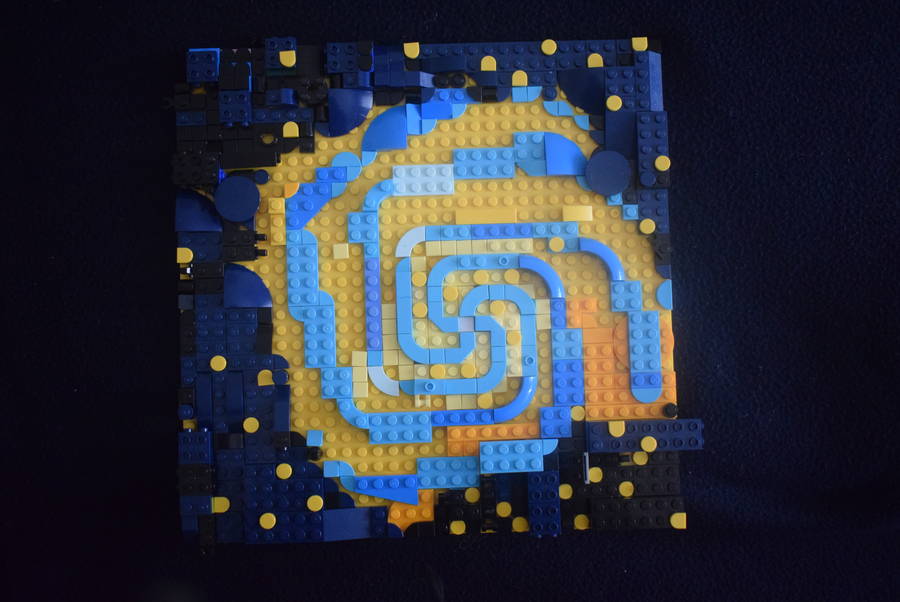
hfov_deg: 46.4
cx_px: 450
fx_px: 1051
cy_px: 301
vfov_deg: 32.0
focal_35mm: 42
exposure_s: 1/60
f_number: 4.2
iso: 4000
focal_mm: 28
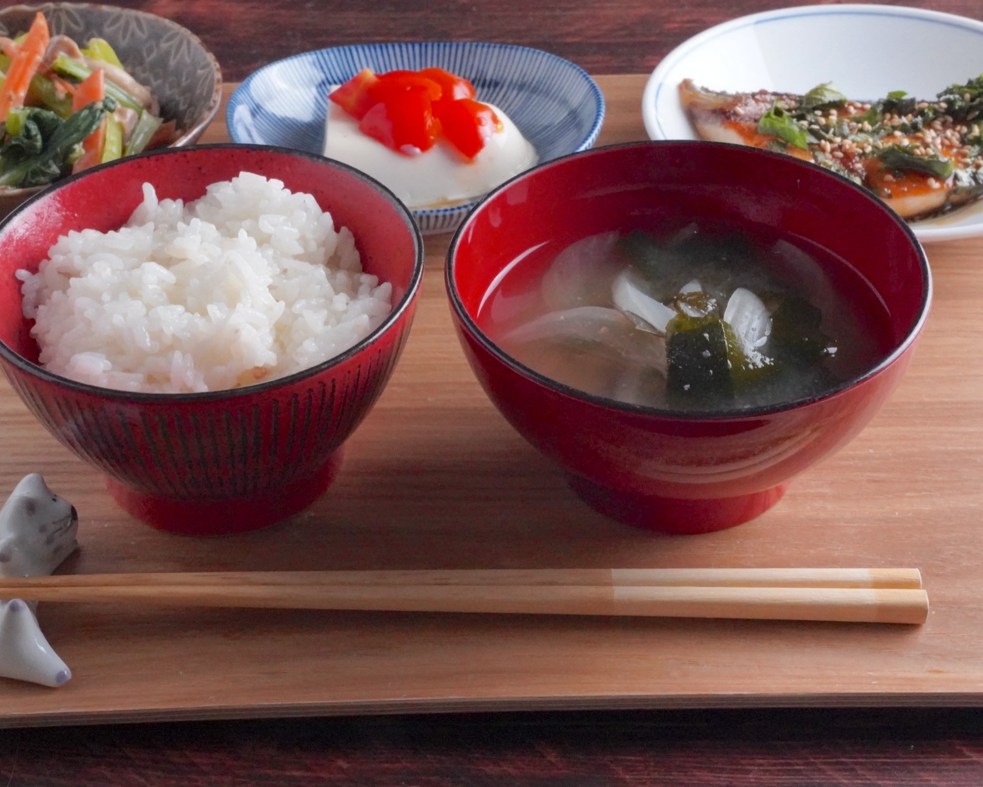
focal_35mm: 76
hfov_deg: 25.1
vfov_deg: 20.2
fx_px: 2204
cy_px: 379
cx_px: 508
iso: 20000
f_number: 22
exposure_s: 1/50
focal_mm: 61.6
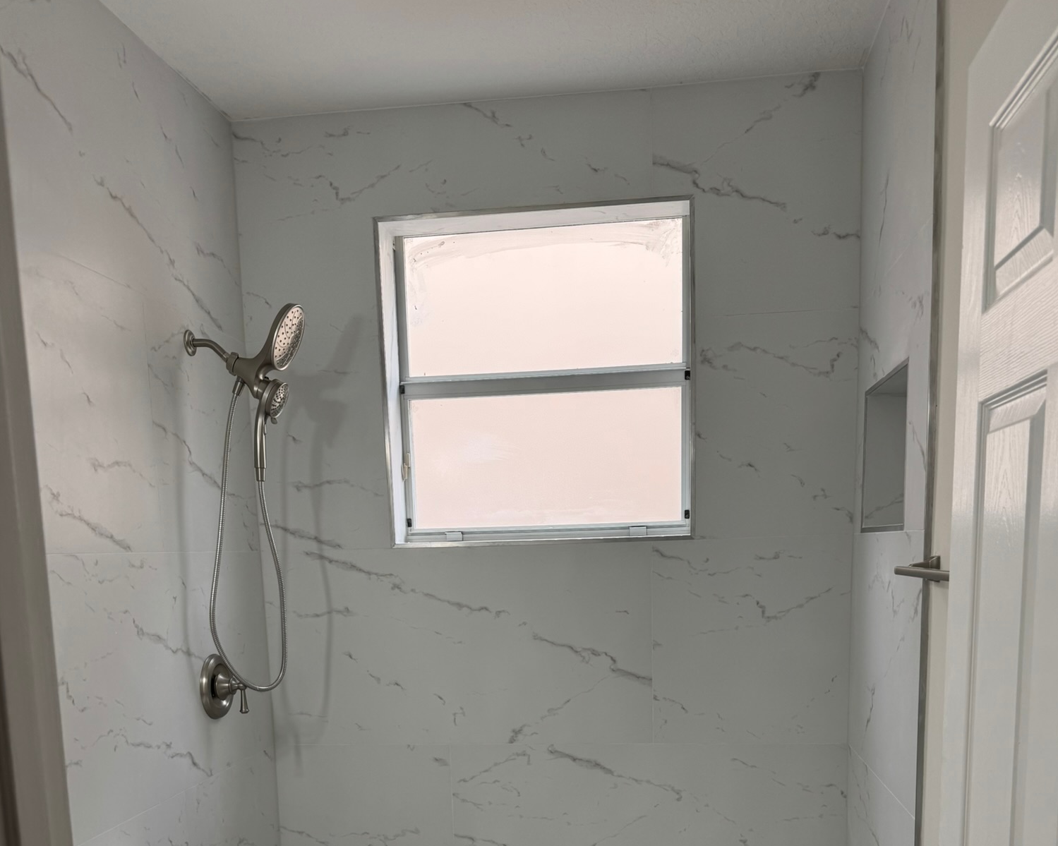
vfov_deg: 43.2
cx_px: 536
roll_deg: +1.9
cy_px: 703
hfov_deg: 55.7
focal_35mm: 32
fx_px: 1002
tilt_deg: -9.1
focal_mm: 6.76
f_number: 1.78
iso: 80
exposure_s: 1/170
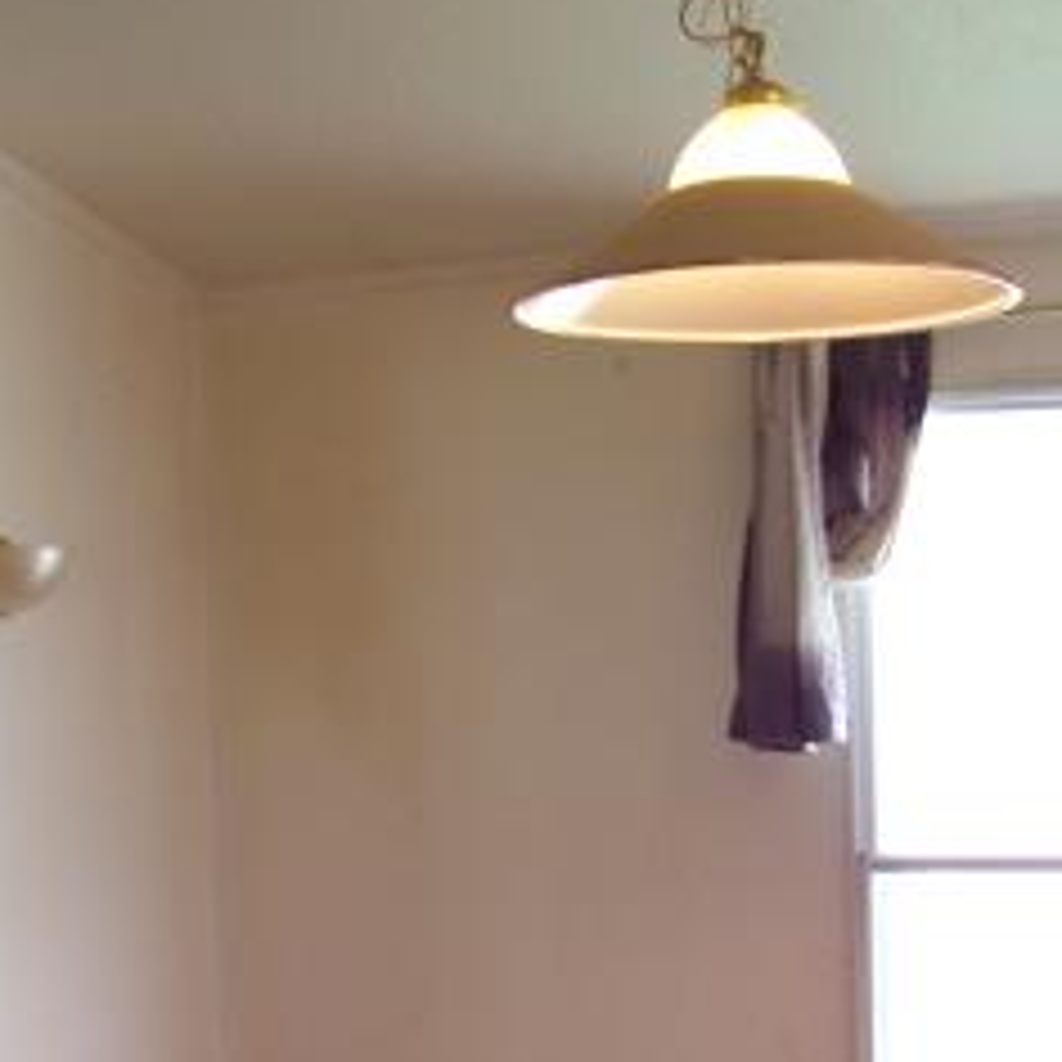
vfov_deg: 21.3
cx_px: 495
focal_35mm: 79
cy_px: 1012
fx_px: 2742
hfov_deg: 21.9
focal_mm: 5.85
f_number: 2.8
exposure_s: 1/30
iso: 64
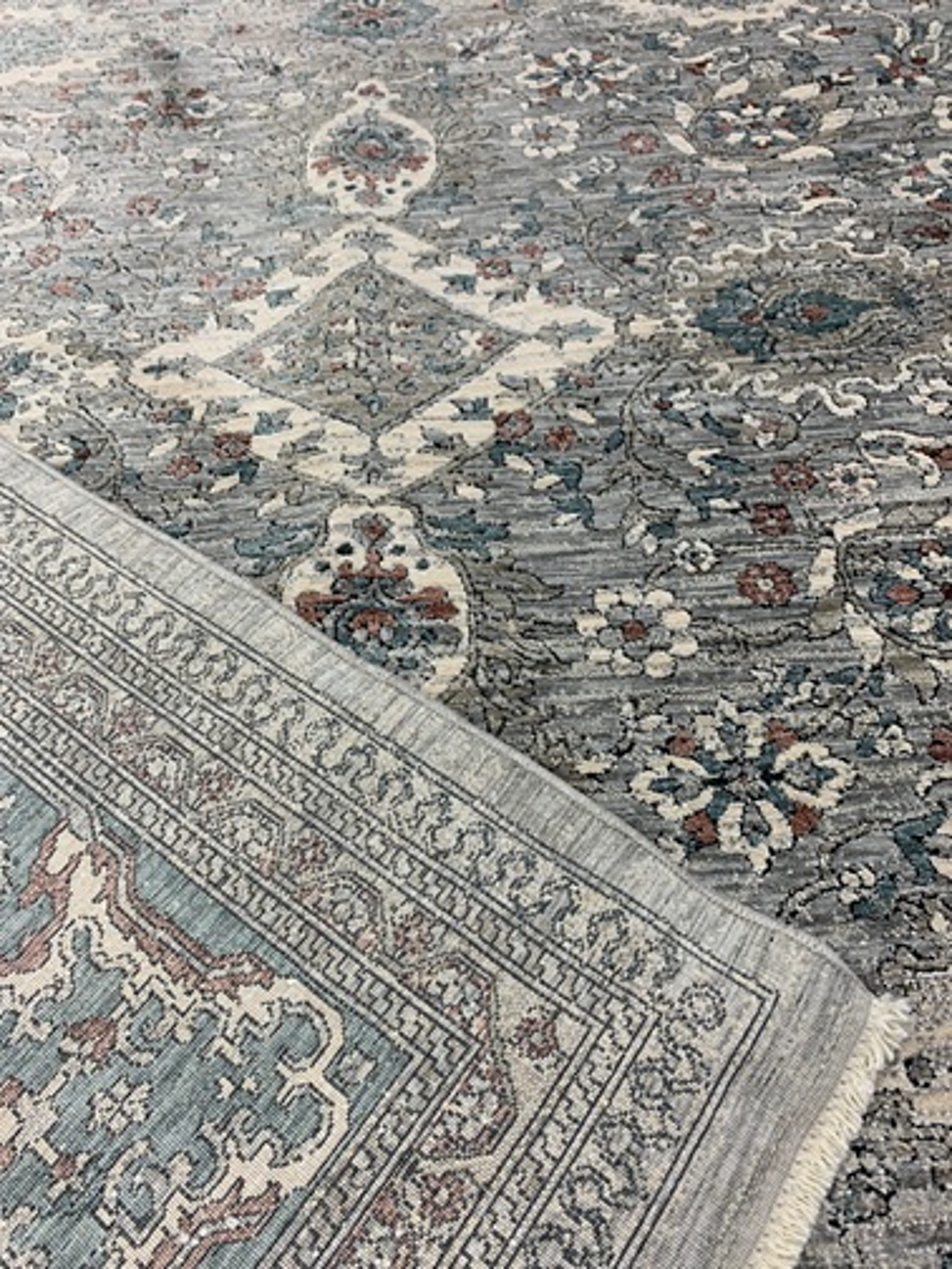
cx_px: 476
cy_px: 634
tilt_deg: -55.0
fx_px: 953
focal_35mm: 26
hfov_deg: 53.1
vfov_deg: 67.3
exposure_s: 1/121
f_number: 1.8
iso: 64
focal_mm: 4.25
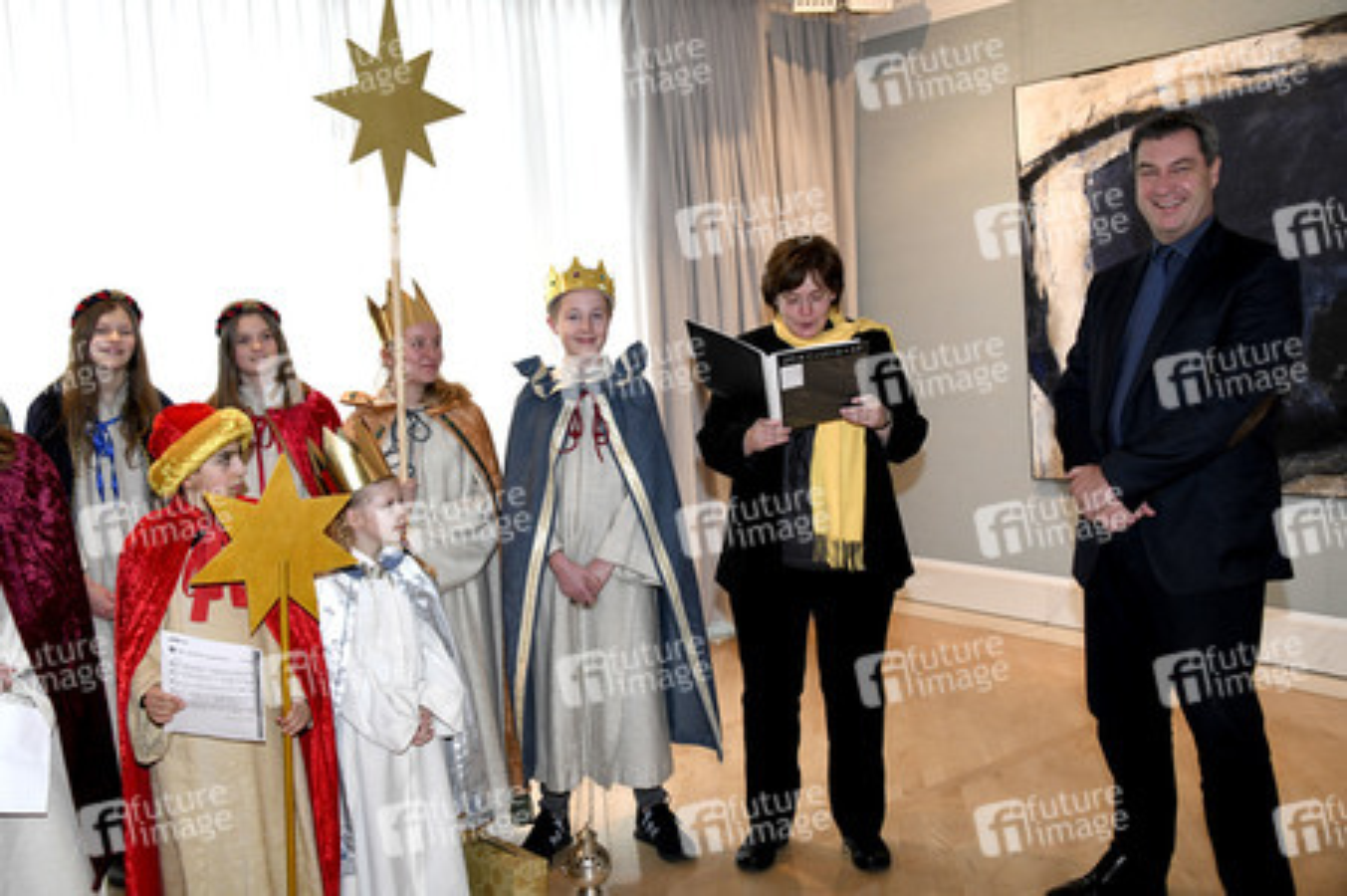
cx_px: 674
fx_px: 1271
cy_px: 448
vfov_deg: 38.8
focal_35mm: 34
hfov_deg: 55.8
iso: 2000
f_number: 6.3
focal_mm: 34
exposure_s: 1/160
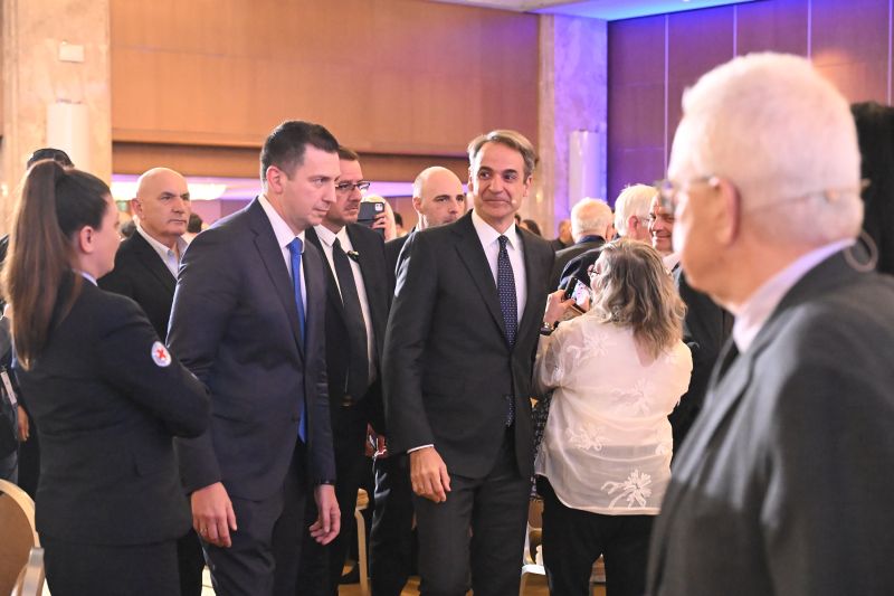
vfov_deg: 20.6
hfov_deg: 30.5
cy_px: 298
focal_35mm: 66
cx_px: 447
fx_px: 1639
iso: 22800
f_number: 4.5
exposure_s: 1/250
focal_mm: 66
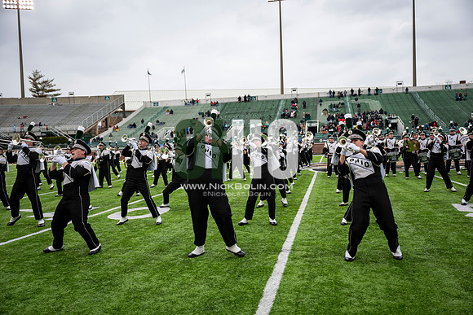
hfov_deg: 58.0
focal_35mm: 32
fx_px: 427
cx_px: 236
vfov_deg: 40.6
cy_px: 158
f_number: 2.8
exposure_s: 1/500
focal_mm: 32.5
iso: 100
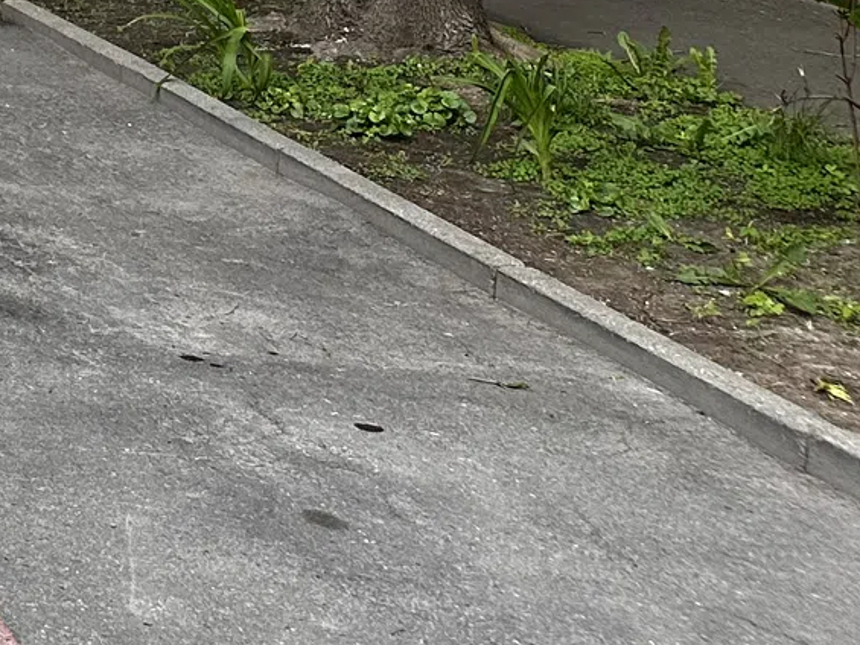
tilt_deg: +2.4
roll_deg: -0.7
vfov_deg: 13.0
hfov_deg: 15.1
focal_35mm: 102
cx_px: -935
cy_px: -539
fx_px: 2535
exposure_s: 1/564
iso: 80
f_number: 1.78
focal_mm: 6.86
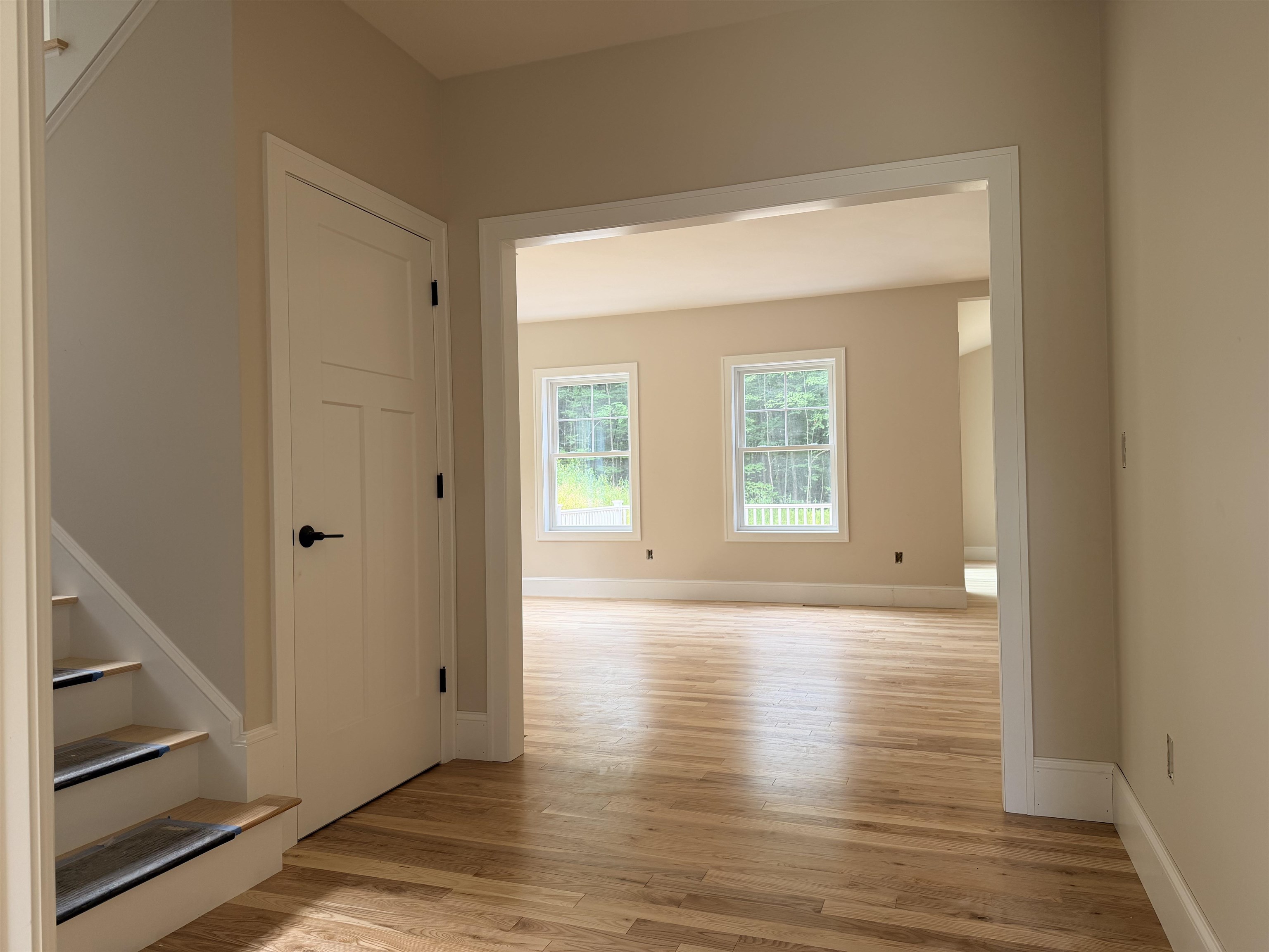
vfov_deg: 56.8
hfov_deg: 71.6
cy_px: 476
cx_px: 634
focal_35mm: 24
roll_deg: +0.9
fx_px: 880
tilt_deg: +0.5
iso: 100
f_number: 1.78
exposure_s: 1/187
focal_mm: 6.76
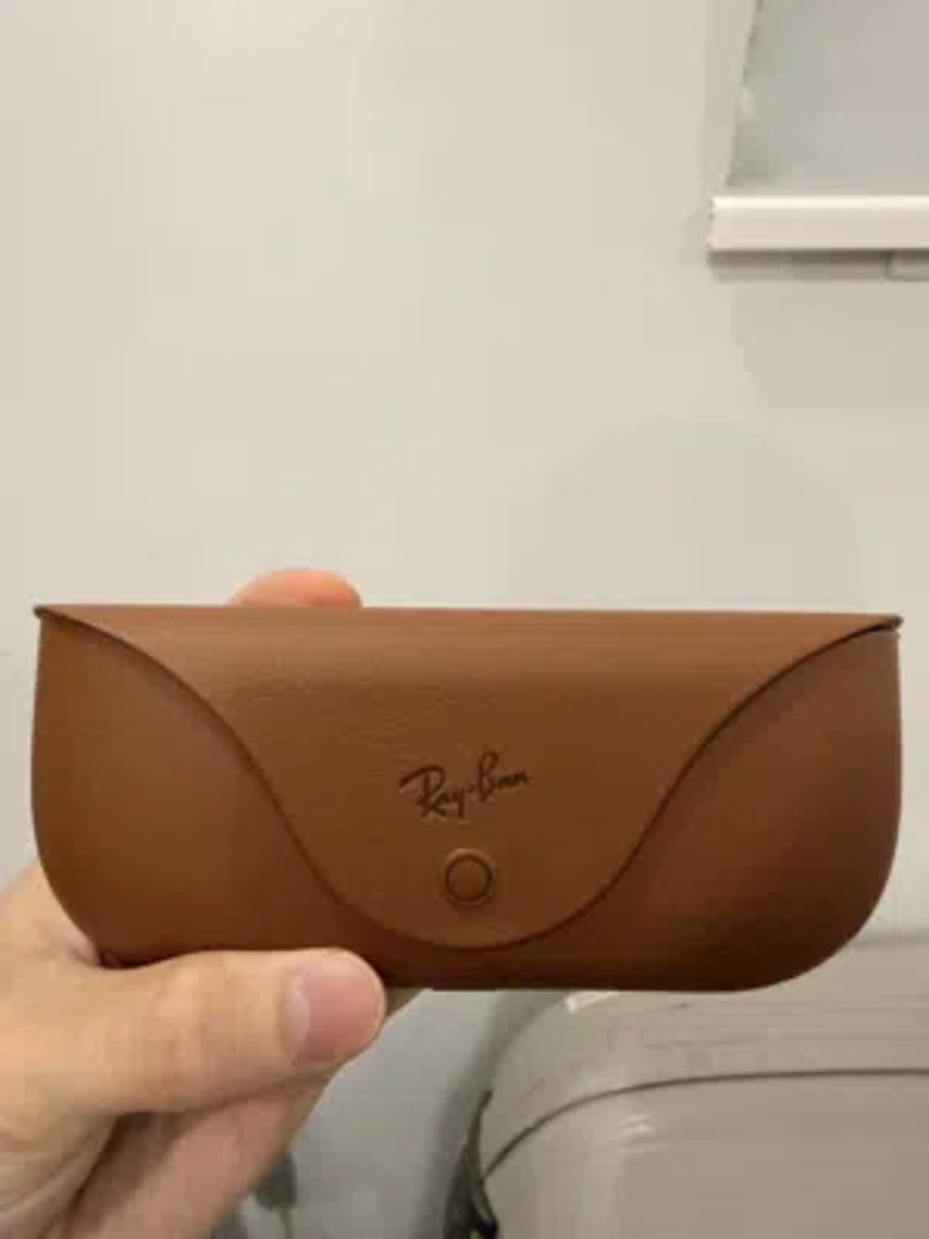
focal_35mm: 24
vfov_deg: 71.6
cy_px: 620
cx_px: 464
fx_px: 859
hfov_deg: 56.8
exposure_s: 1/60
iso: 500
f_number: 2.2
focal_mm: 2.22
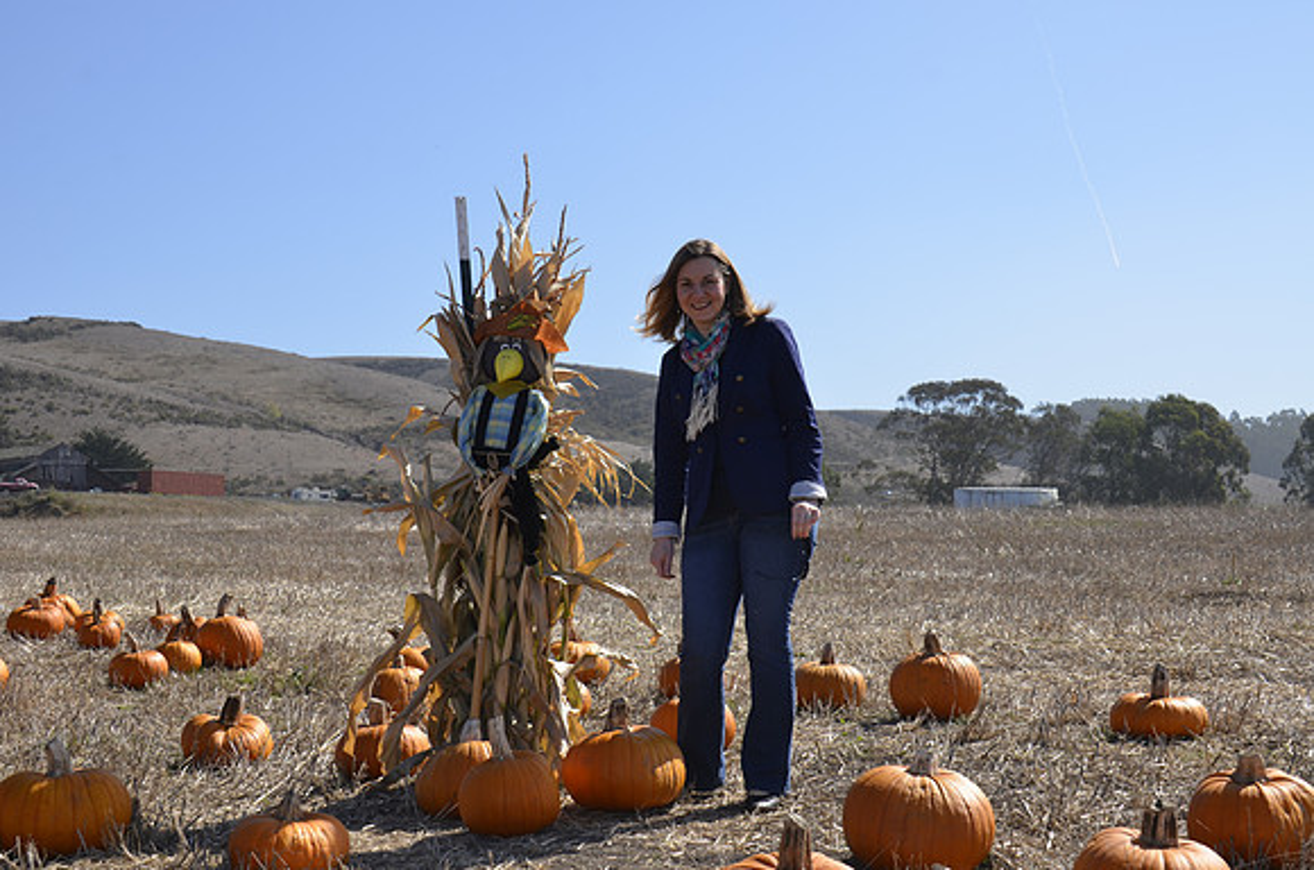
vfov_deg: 23.7
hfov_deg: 35.1
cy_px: 435
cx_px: 657
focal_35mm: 57
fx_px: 2076
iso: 100
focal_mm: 38
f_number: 9
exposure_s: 1/250
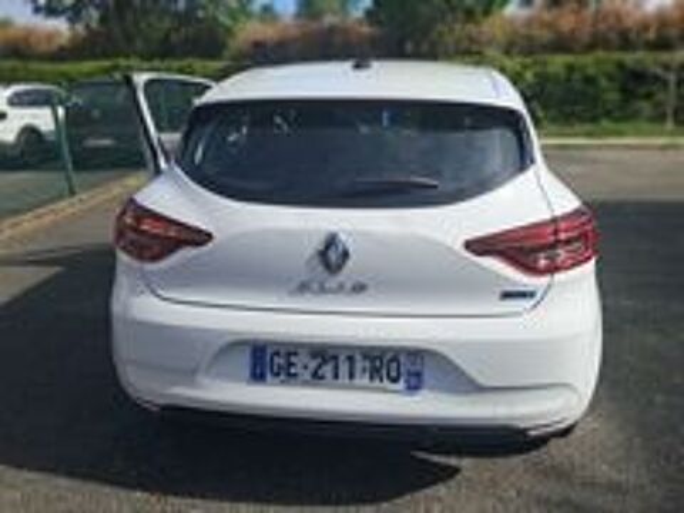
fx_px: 534
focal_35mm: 27
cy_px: 256
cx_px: 342
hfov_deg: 65.3
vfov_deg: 51.4
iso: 50
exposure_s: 1/804
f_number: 1.8
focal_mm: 4
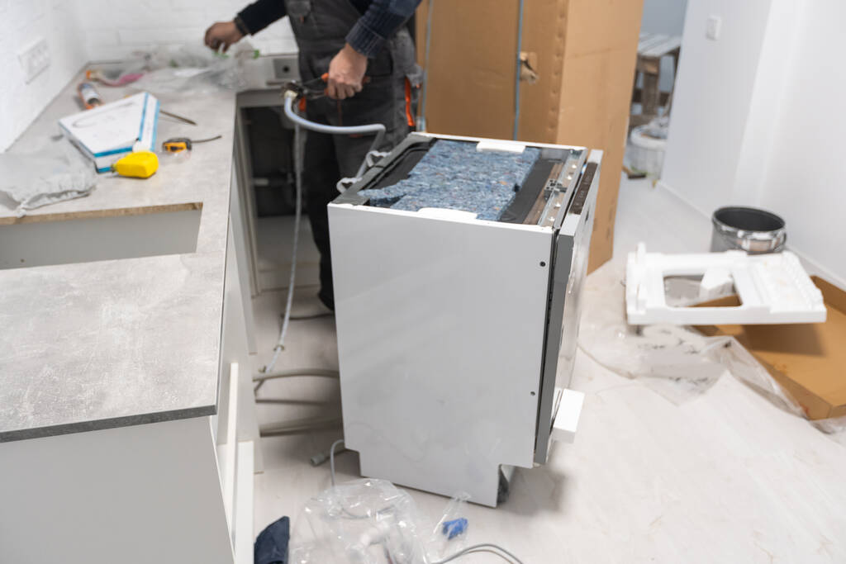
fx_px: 705
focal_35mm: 30
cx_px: 423
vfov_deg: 43.6
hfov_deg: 61.9
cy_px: 282
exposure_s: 1/100
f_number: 2.8
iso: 400
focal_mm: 30
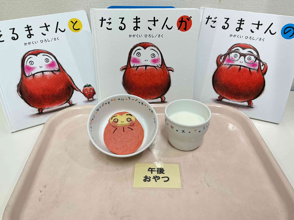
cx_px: 147
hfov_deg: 61.7
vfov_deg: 48.2
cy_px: 110
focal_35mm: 29
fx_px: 246
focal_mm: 3
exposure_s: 1/60
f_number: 1.8
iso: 80
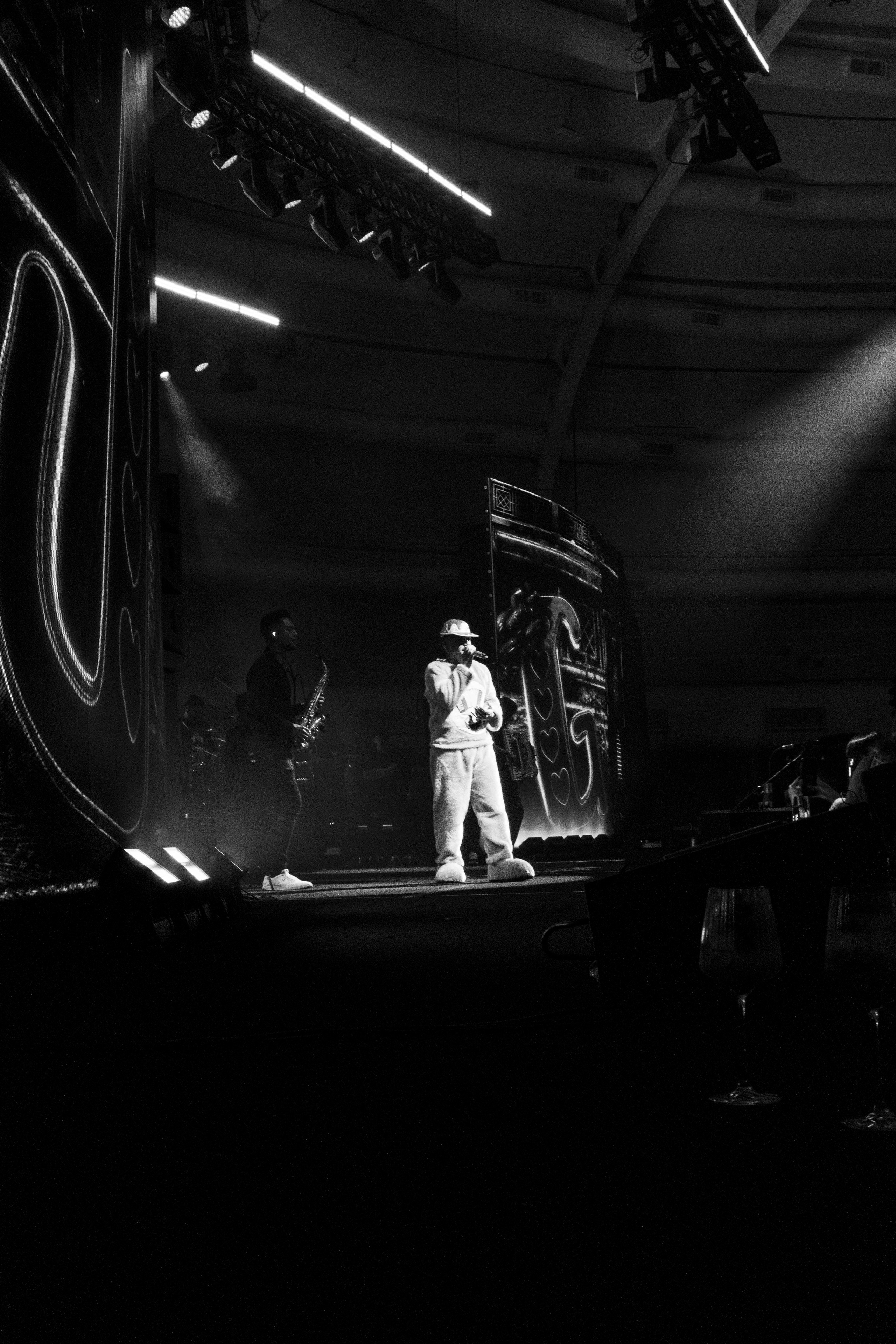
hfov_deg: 29.9
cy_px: 672
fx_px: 1680
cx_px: 448
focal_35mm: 45
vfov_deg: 43.6
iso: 5000
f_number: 16
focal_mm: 30
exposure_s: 1/320
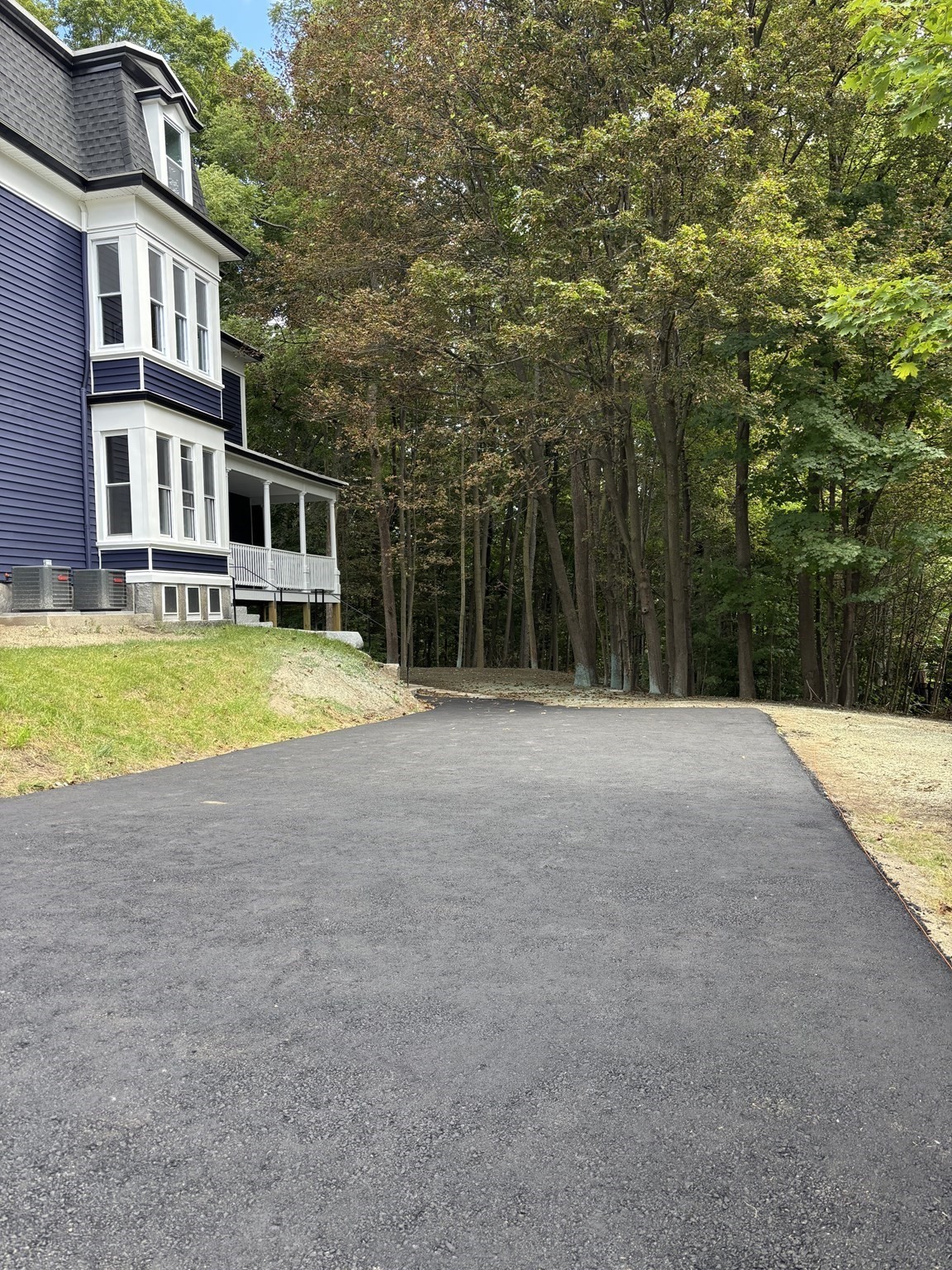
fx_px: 953
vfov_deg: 67.3
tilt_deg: -0.8
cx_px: 476
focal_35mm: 26
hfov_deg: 53.1
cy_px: 635
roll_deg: +1.4
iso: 50
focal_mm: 5.96
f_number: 1.6
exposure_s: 1/364
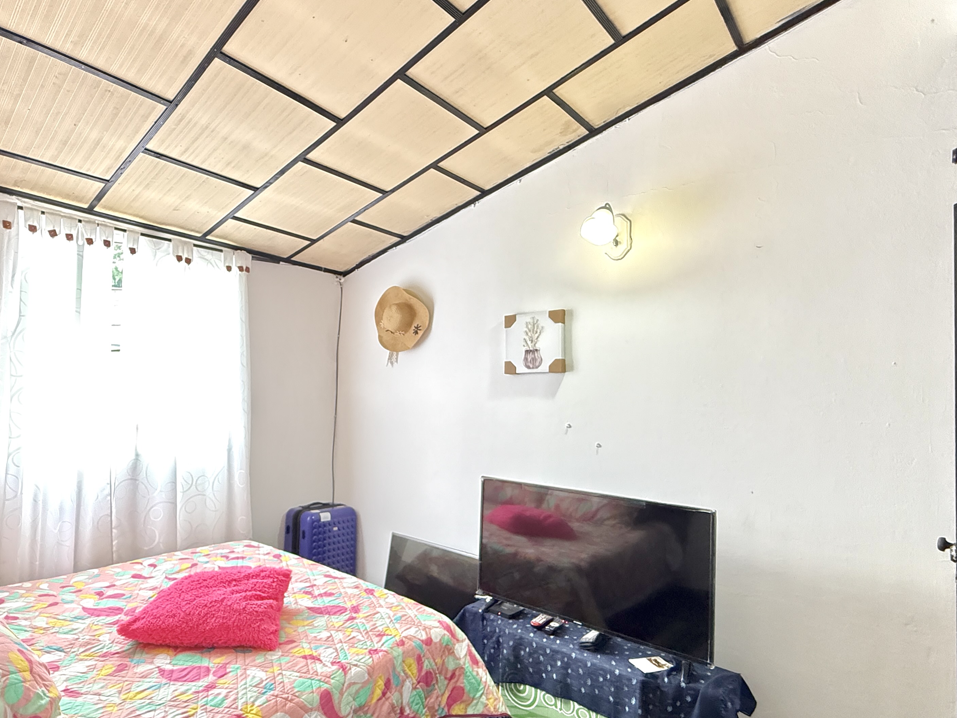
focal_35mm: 20
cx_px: 359
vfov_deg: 65.9
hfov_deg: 80.2
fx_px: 553
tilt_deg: +1.9
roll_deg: -2.2
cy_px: 377
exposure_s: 1/60
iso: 800
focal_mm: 2.22
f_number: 2.2
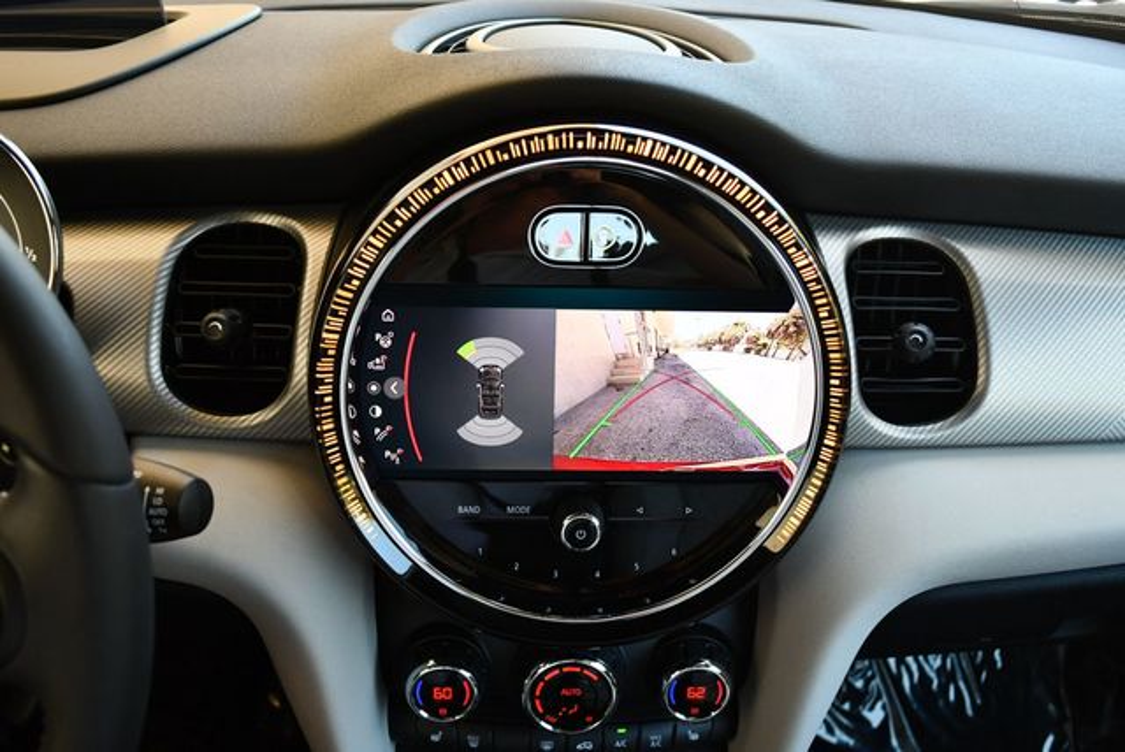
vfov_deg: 36.9
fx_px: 1126
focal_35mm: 36
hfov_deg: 53.1
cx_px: 562
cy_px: 376
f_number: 3.5
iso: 640
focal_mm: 18
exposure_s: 1/250
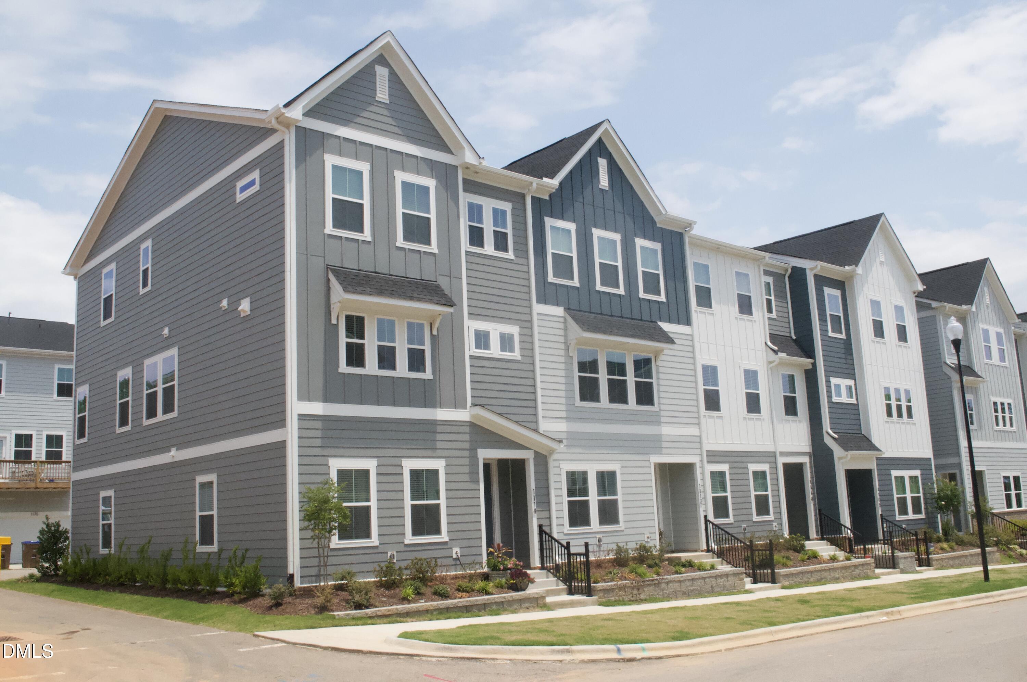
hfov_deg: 57.3
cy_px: 341
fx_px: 940
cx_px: 514
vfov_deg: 39.9
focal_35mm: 33
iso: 3200
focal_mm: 22
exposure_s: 1/1250
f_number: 18
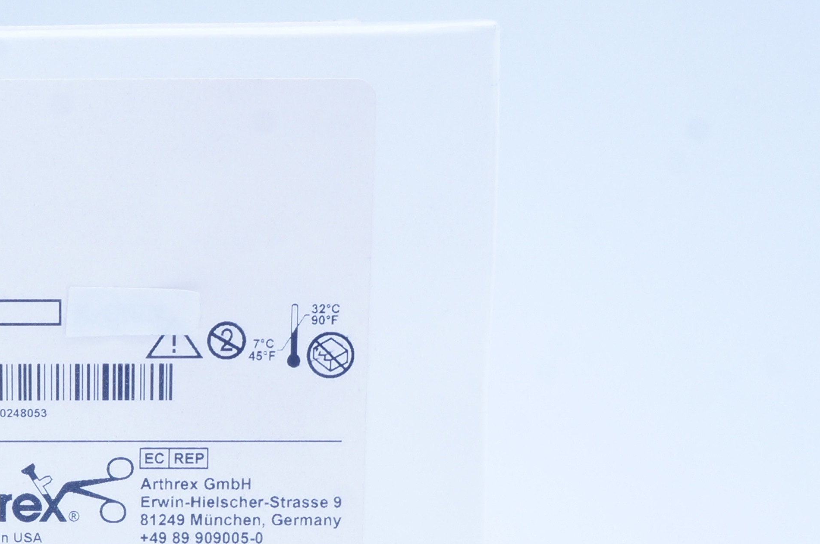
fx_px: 2116
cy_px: 468
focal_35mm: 93
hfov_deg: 21.3
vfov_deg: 14.5
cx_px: 37
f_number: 14
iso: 400
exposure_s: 1/10
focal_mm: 24
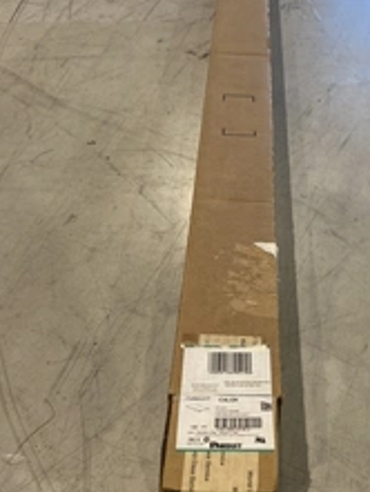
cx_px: 276
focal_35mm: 47
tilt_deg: -42.1
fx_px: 669
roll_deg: -5.8
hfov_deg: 30.4
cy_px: 298
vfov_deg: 40.2
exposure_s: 1/60
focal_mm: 4.25
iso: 64
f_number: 1.8
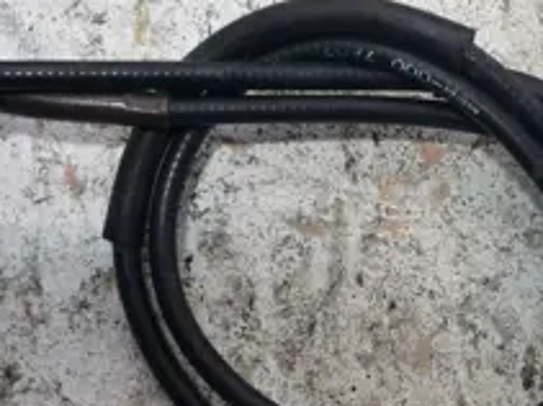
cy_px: 236
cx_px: 389
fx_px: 1176
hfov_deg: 25.8
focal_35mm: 75
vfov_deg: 19.6
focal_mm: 5.5
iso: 125
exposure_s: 1/30
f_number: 2.8
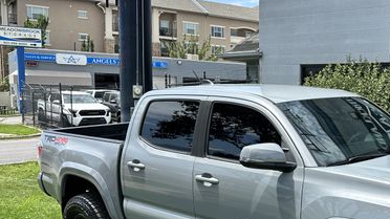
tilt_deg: -4.9
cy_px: 150
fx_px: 465
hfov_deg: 43.2
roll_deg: -0.6
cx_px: 318
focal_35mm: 45
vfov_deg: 26.3
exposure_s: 1/1812
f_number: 1.78
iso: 80
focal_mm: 6.86
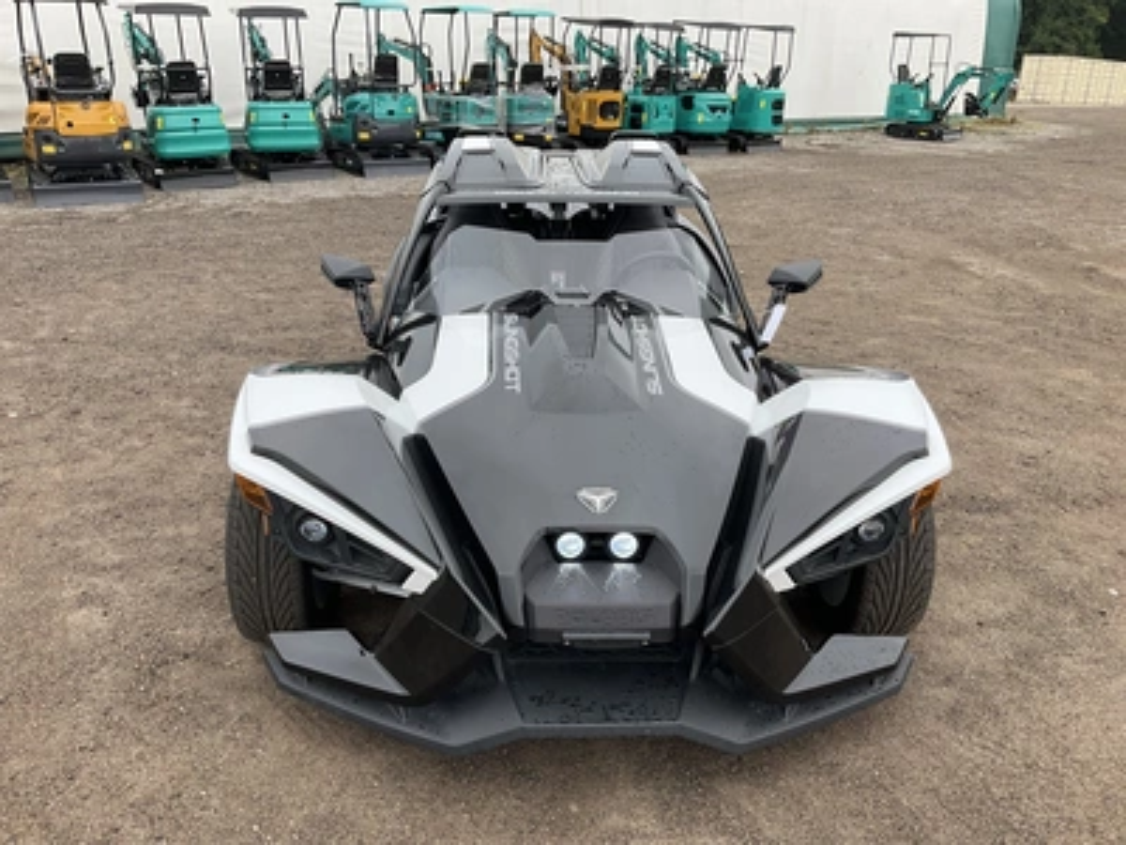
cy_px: 422
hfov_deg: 61.7
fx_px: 943
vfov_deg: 48.2
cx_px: 563
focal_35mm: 29
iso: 25
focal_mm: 3
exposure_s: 1/196
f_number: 1.8
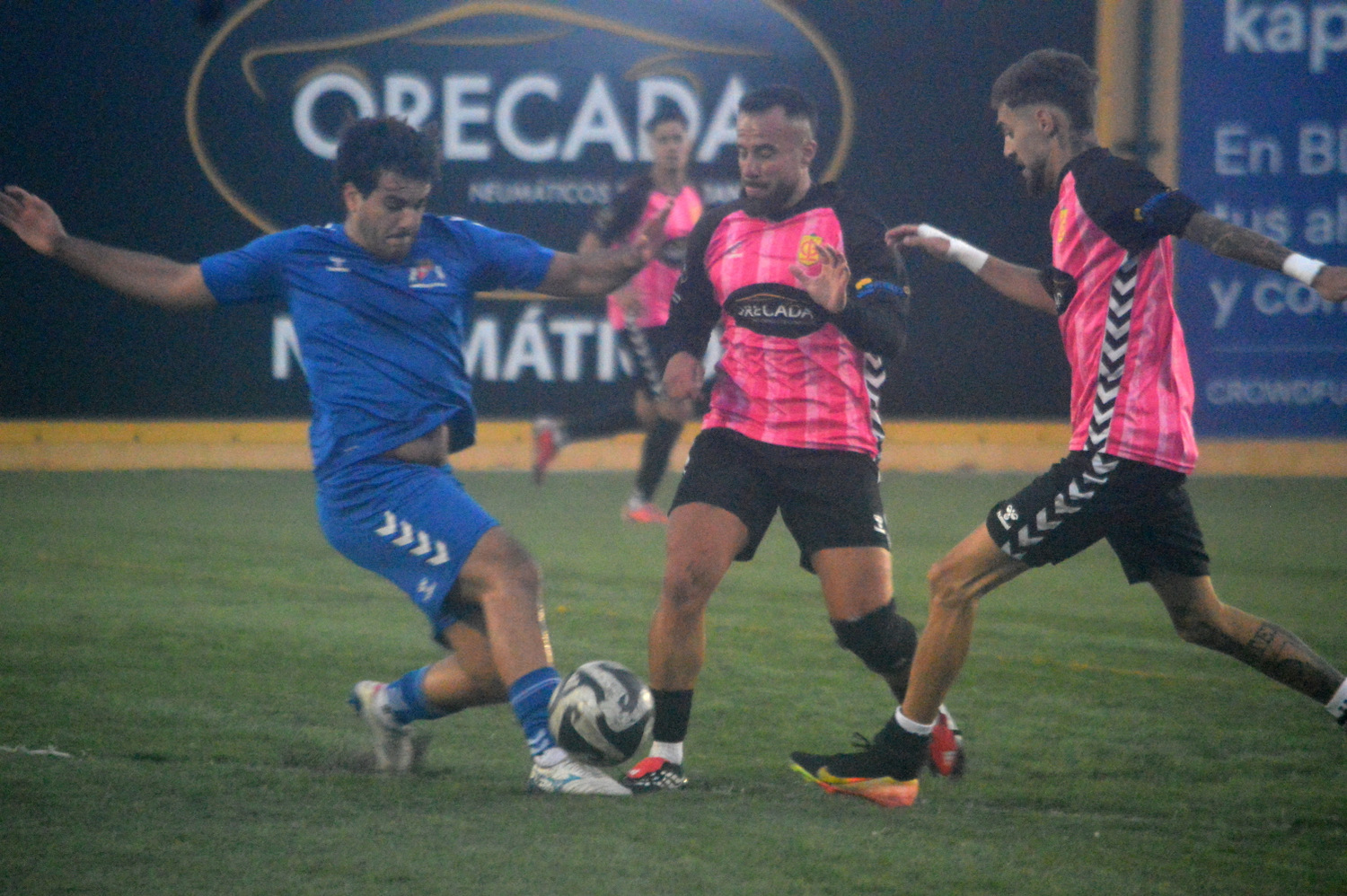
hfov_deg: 5.7
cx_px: 674
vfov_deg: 3.8
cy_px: 448
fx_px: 13461
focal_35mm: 360
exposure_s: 1/320
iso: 6400
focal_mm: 240
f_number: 5.3
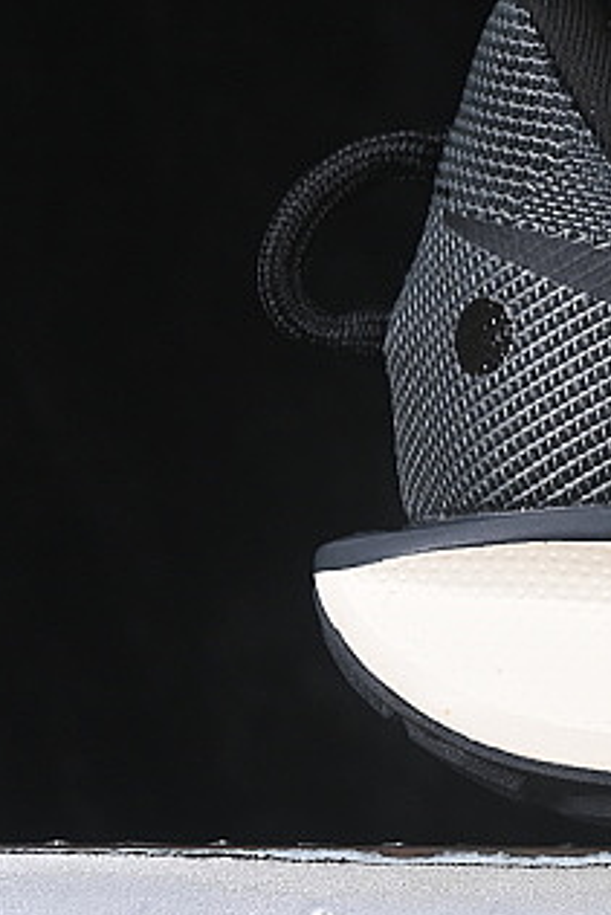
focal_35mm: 256
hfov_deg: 5.2
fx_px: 6510
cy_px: 206
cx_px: 1320
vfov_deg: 8.0
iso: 160
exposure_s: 1/60
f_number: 6.3
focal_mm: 50
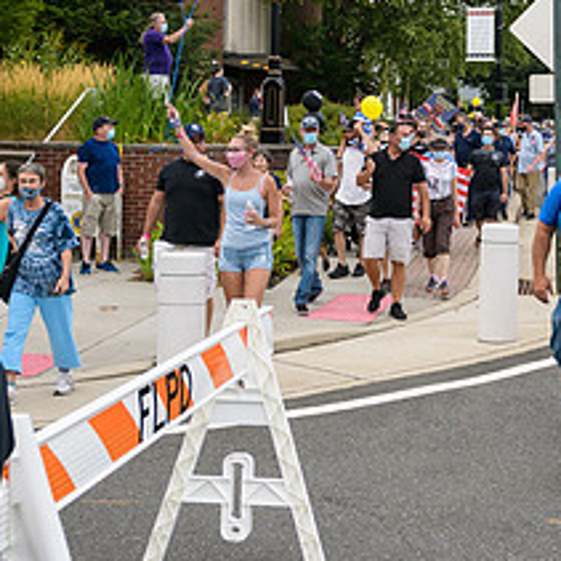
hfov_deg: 30.1
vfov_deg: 30.1
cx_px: 412
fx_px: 1027
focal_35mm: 56
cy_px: 142
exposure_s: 1/640
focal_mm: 24
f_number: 3.2
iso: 200
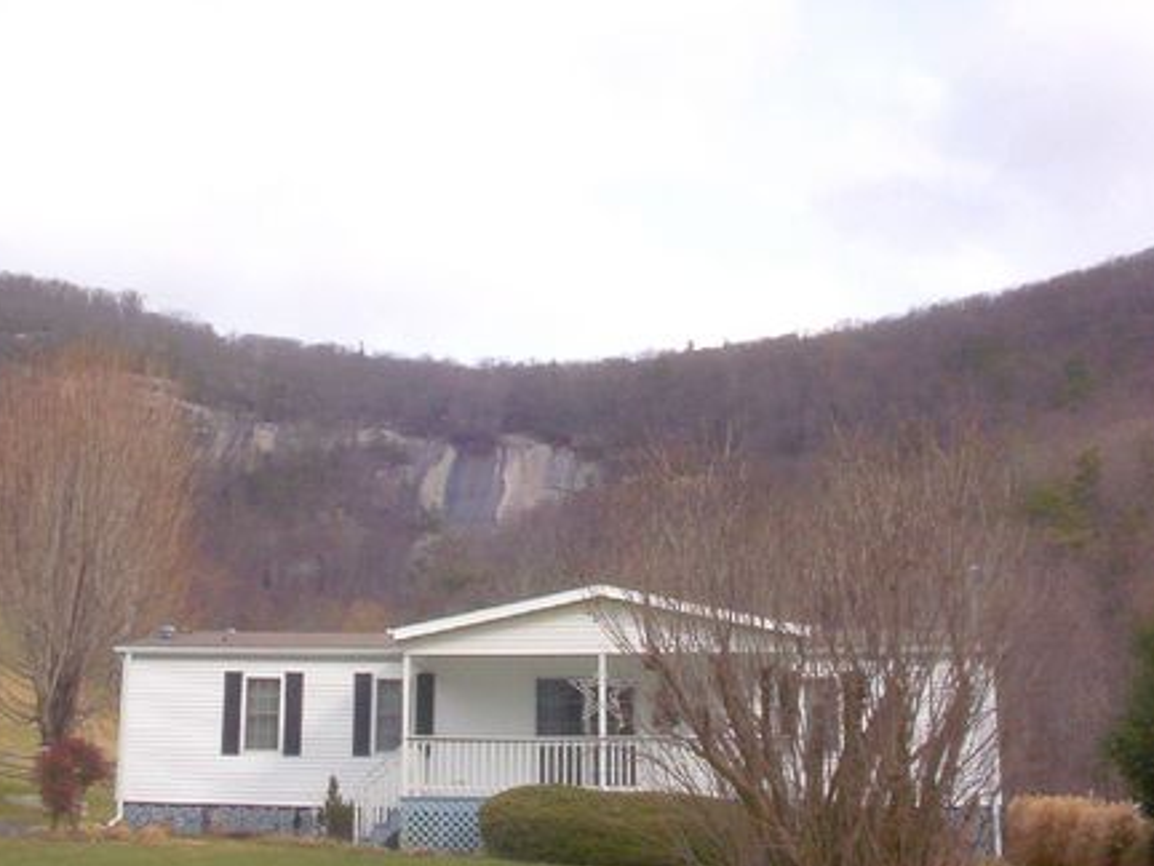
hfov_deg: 39.5
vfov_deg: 30.2
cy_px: 354
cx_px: 454
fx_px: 1600
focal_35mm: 48
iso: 100
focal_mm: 6
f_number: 8
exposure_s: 1/237
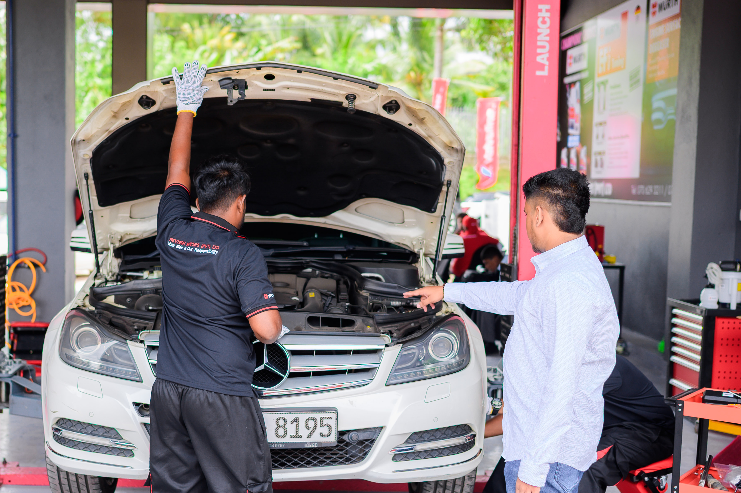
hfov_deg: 38.6
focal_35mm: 51
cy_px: 289
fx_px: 1049
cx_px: 264
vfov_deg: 26.4
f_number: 2.2
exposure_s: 1/400
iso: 100
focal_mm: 35
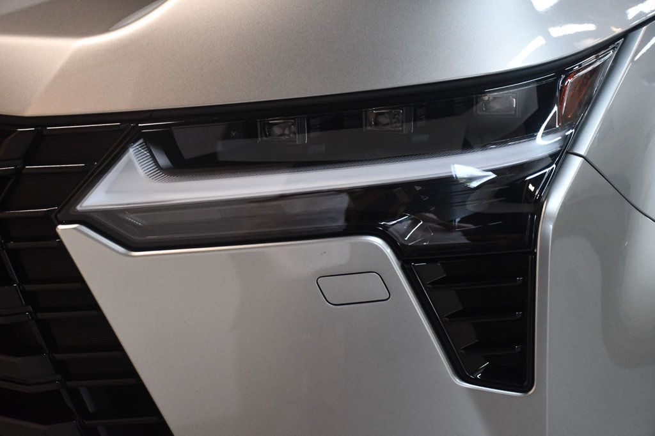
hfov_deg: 35.1
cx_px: 328
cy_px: 218
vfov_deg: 23.8
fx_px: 1037
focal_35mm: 57
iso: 2800
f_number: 4.2
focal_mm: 38
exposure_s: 1/125
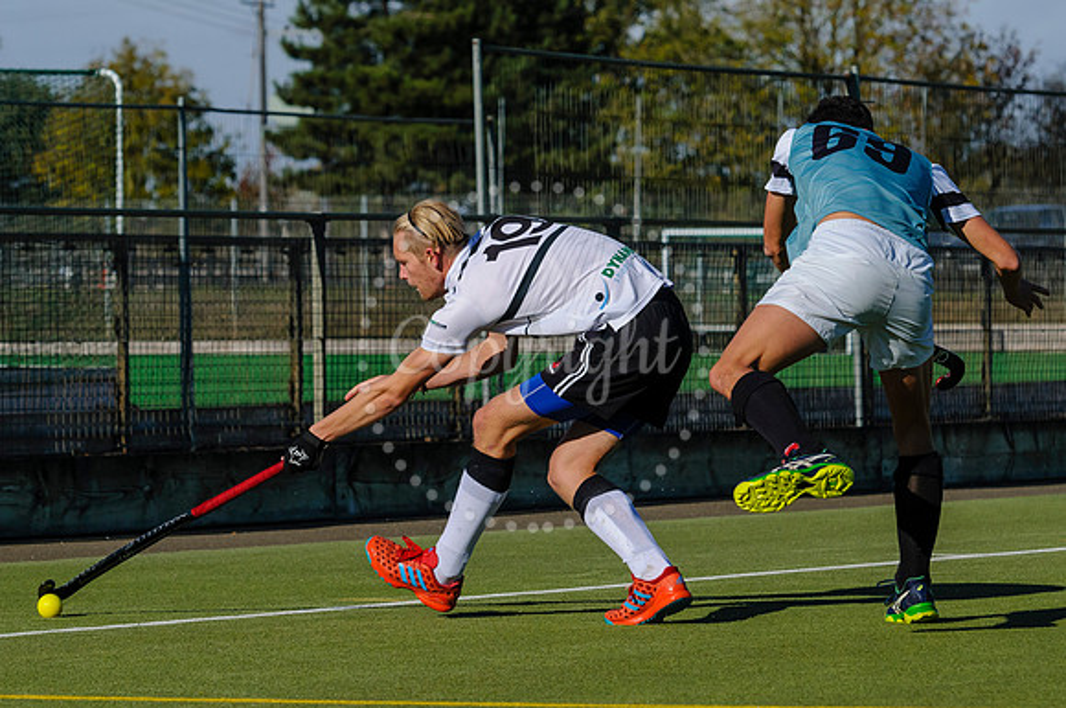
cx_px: 573
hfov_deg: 10.2
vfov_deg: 6.8
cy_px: 353
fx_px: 5980
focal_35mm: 202
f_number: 5.6
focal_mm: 112
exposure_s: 1/3000
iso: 400
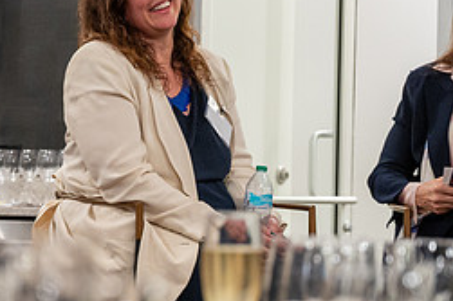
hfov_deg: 12.0
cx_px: 120
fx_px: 2150
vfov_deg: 8.0
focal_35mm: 171
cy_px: 220
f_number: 4
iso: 2000
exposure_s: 1/80
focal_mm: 61
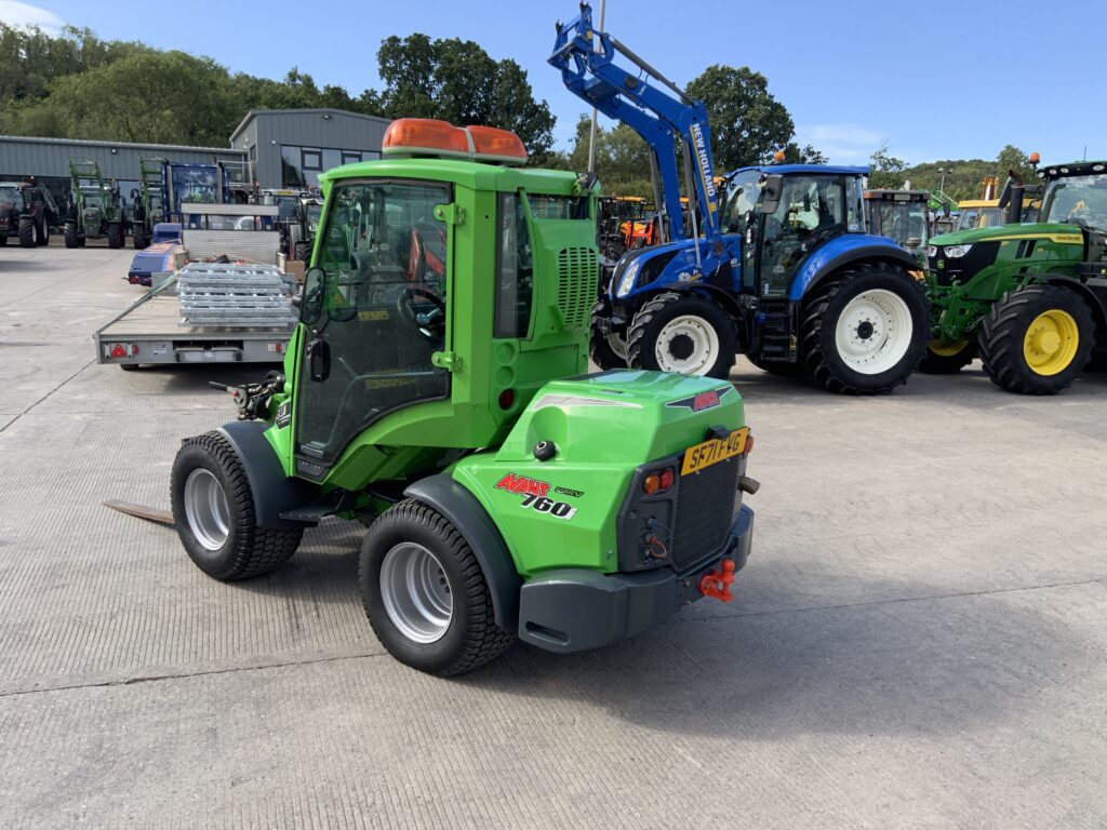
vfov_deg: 48.2
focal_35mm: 29
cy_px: 415
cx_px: 554
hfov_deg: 61.7
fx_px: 927
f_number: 1.8
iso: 16
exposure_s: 1/759
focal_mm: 3
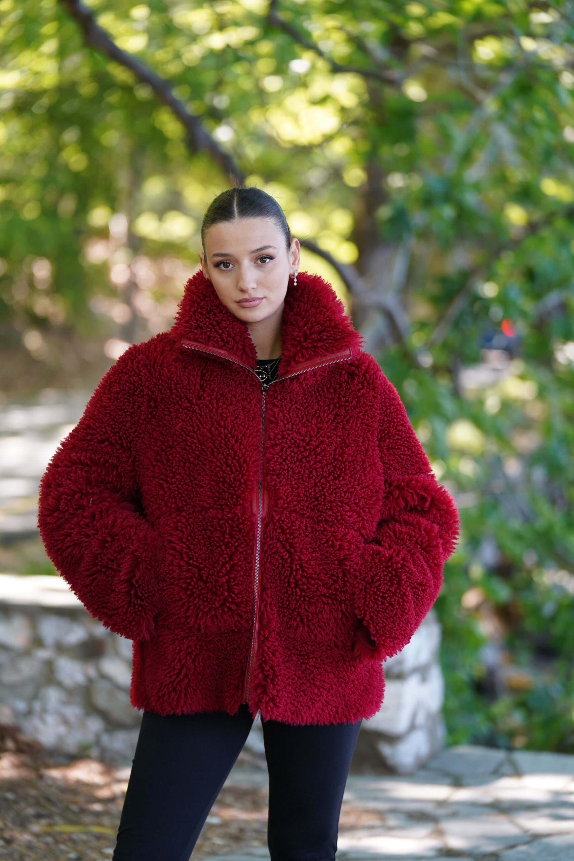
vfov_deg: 19.5
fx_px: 2511
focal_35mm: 105
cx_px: 287
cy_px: 430
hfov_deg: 13.0
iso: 500
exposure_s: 1/320
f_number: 2.8
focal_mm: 105
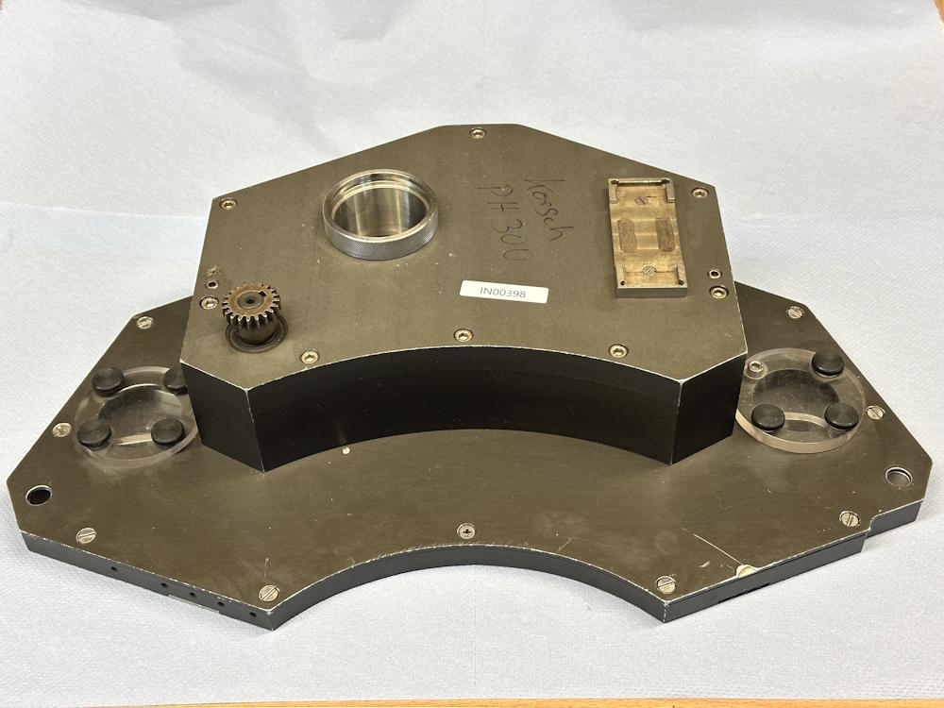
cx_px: 472
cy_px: 354
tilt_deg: -45.5
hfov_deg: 39.7
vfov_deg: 30.3
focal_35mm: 48
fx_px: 1309
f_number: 1.78
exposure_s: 1/50
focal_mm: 6.86
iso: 64
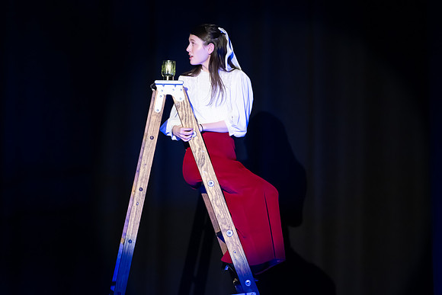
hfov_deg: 5.3
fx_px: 4791
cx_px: 206
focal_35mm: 390
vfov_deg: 3.5
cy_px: 147
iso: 7200
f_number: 2.8
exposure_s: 1/250
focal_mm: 300
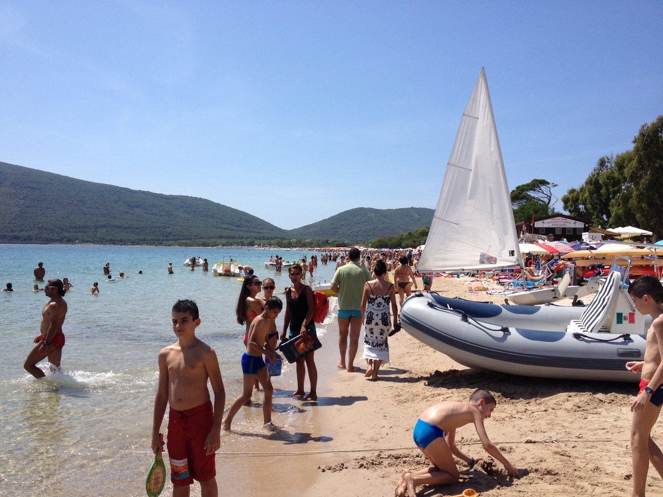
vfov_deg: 40.7
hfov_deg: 52.6
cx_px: 332
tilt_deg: -2.3
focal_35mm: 35
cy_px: 248
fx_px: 670
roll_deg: -2.1
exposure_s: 1/2304
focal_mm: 4.28
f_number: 2.4
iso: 50
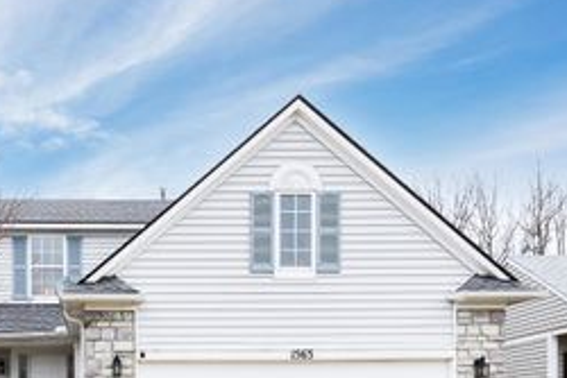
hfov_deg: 55.6
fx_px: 504
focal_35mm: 32
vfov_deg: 38.2
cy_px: 345
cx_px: 136
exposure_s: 1/200
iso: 500
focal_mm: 16
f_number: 14
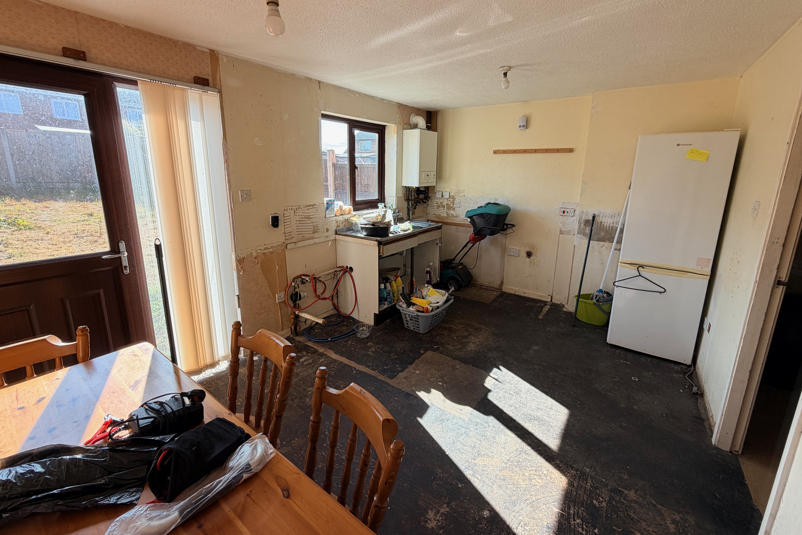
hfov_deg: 100.4
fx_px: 334
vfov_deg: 77.1
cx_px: 407
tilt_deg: -11.3
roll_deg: -0.6
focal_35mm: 15
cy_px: 241
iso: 40
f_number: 2.2
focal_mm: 2.22
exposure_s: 1/140
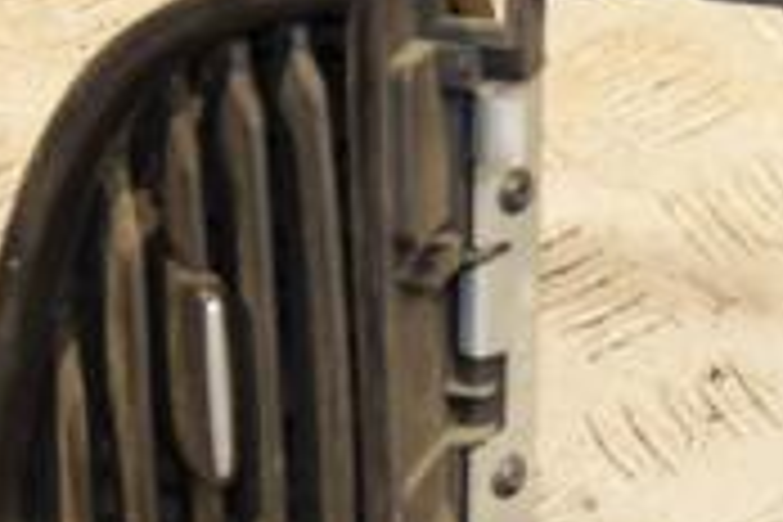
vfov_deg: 7.0
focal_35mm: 196
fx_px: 4263
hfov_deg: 10.3
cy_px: 477
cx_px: 1017
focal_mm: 38
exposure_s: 1/200
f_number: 5
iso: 800
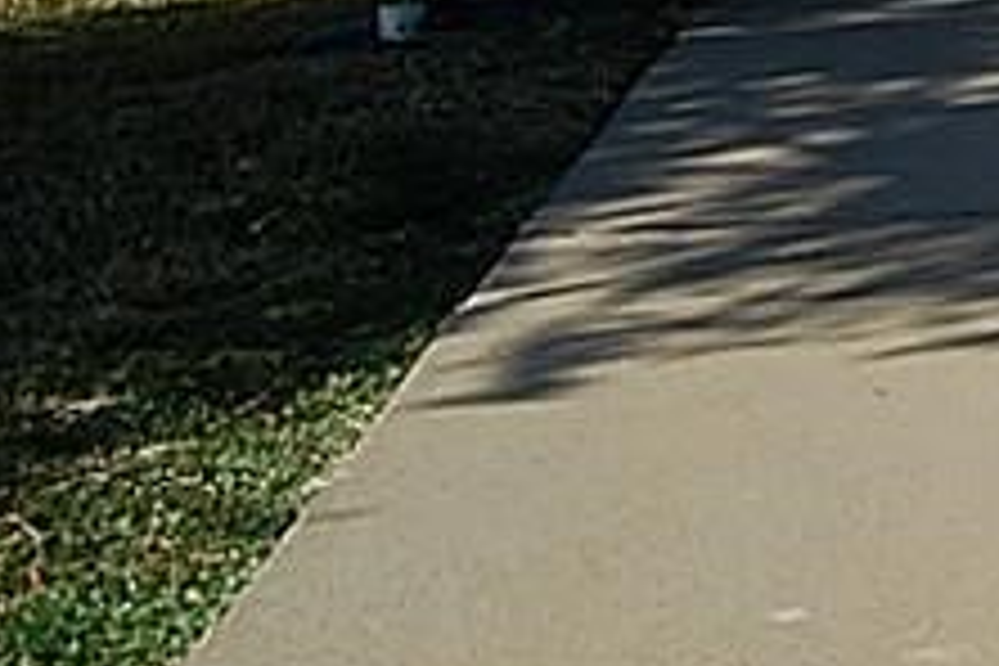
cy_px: -742
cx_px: 2133
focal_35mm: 138
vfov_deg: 9.2
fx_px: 3829
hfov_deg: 12.6
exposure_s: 1/400
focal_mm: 20
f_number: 10
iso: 200
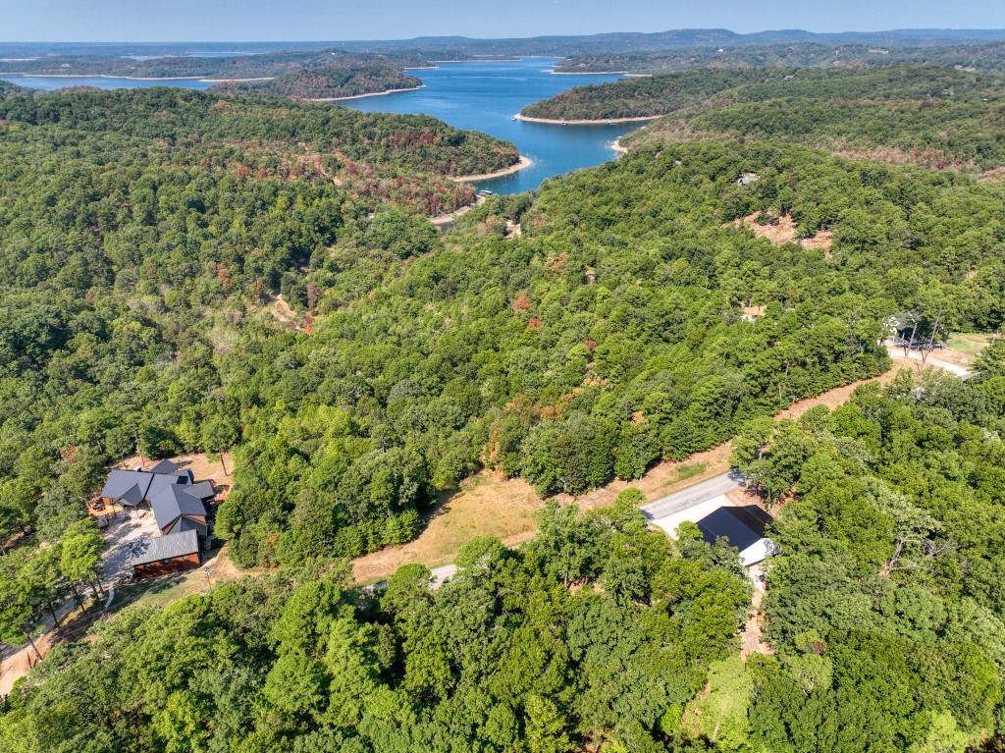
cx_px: 502
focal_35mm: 24
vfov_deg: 56.8
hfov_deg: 71.6
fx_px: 696
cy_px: 376
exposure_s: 1/1600
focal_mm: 12.3
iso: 100
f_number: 2.8
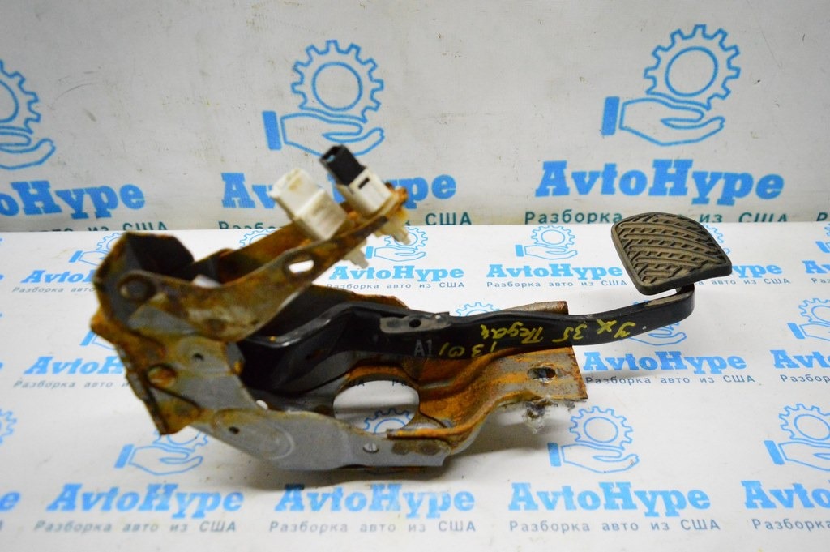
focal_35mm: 27
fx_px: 622
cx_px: 415
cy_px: 276
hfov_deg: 67.4
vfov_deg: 47.9
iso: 6400
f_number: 3.5
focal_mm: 18
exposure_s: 1/800
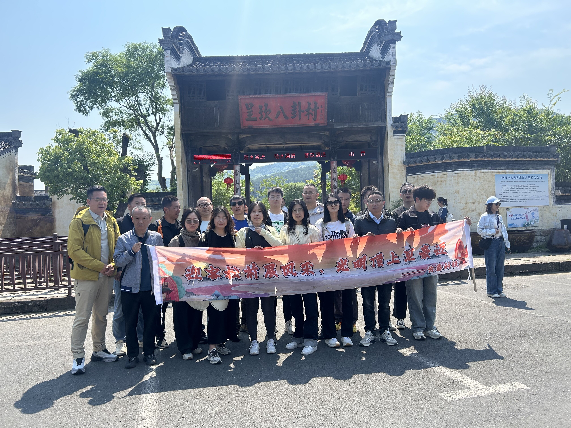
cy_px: 214
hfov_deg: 67.3
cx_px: 286
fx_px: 429
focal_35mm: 26
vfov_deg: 53.1
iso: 50
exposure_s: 1/2123
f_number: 1.5
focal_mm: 5.7
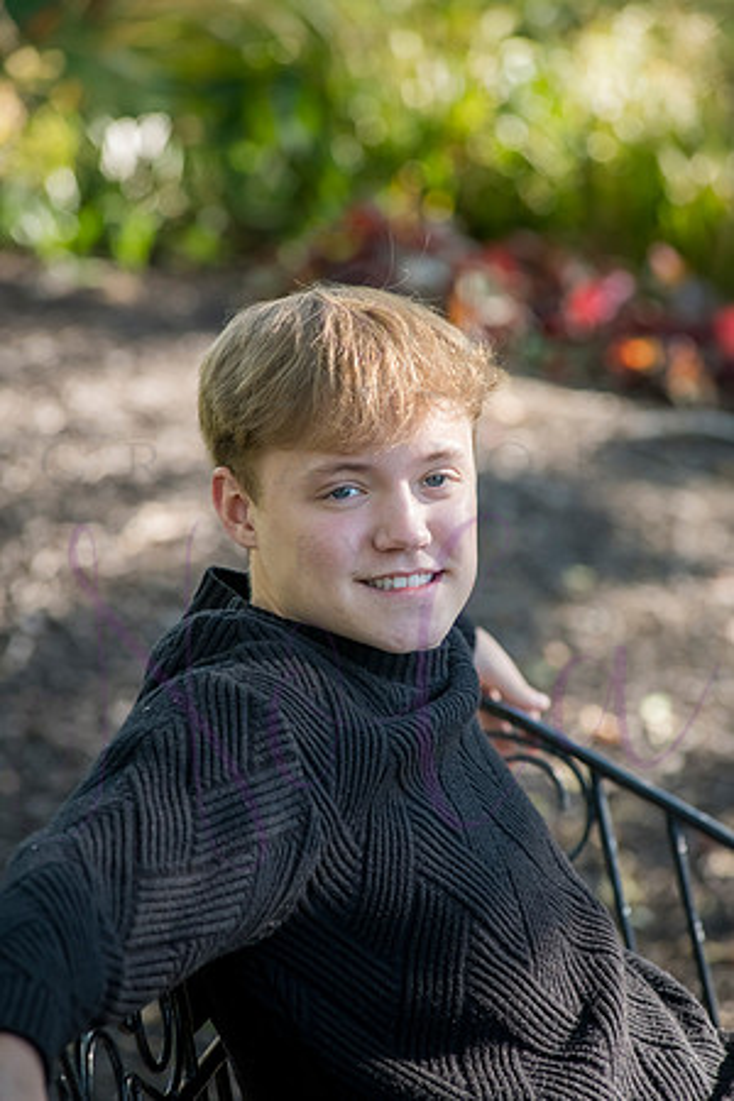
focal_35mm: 170
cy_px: 550
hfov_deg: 8.1
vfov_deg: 12.1
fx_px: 5199
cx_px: 367
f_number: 6.3
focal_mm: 170
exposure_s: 1/320
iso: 800
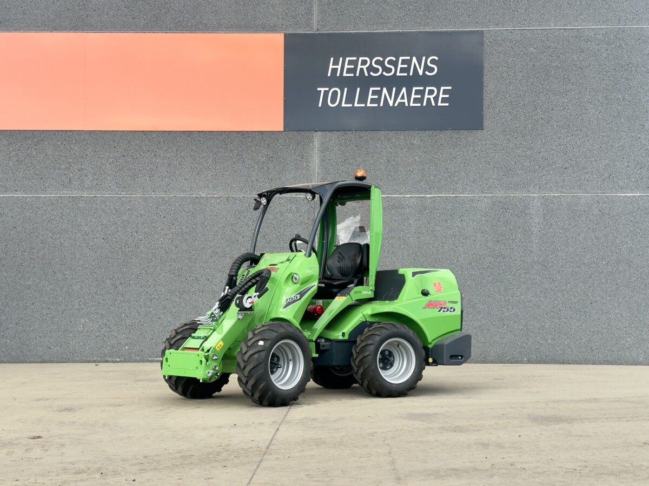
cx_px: 324
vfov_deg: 30.3
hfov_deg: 39.7
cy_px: 243
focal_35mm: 48
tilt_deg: +3.6
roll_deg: -0.2
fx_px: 900
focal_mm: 6.76
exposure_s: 1/1724
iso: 64
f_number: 1.78
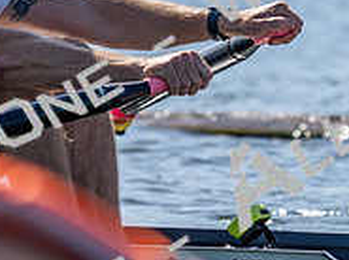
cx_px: 68
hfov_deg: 1.9
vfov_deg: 1.4
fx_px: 10556
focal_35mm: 1049
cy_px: 54
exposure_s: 1/2000
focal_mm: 347
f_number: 6.3
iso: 250
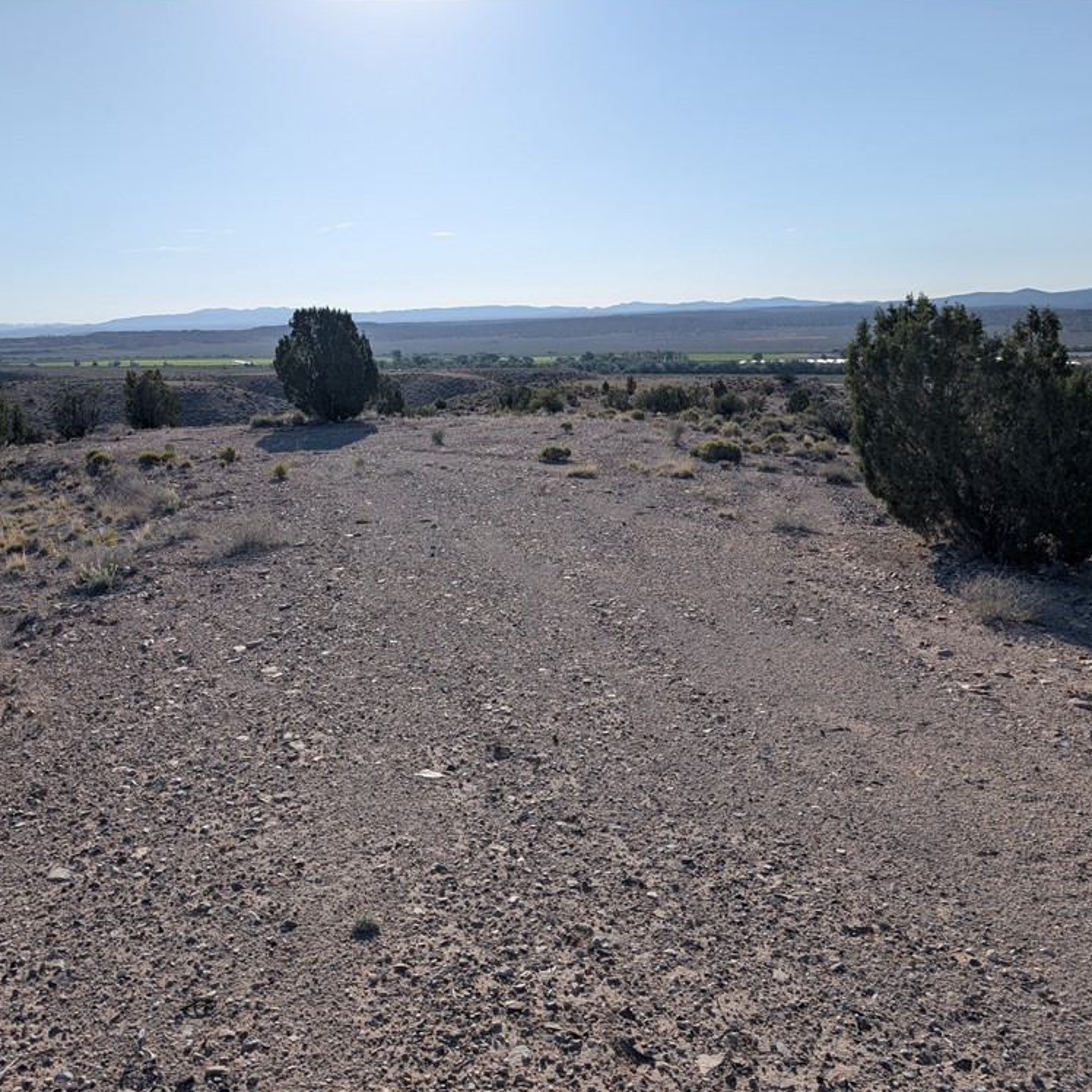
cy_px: 552
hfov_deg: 55.1
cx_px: 420
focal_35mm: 29
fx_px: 1035
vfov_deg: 55.6
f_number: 1.68
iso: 22
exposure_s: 1/1912
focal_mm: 6.9
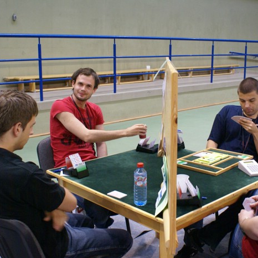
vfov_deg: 36.8
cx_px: 159
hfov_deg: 36.6
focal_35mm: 46
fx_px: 388
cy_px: 129
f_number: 5.6
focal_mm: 24
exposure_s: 1/30
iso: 800
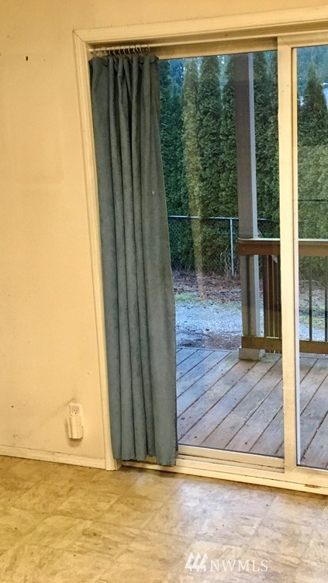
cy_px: 294
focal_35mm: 43
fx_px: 665
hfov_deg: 27.5
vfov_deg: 47.4
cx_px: 228
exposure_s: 1/20
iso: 200
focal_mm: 4.15
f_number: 2.2
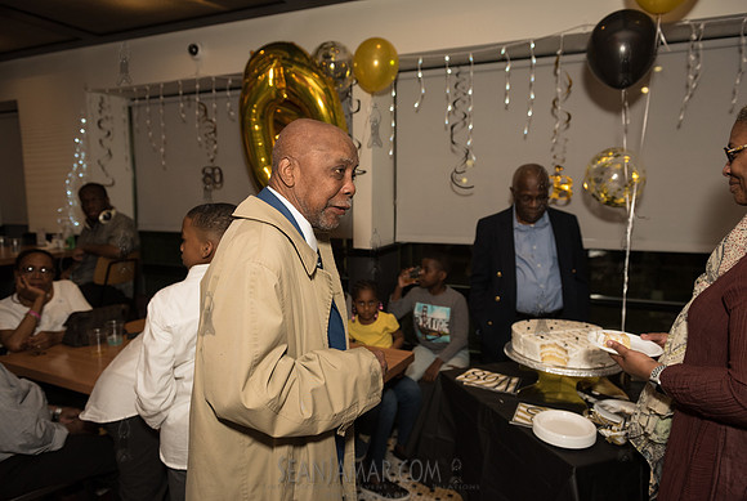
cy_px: 250
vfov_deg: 53.1
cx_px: 376
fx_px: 501
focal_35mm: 24
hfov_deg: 73.4
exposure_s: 1/400
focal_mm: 24
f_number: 3.5
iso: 1250
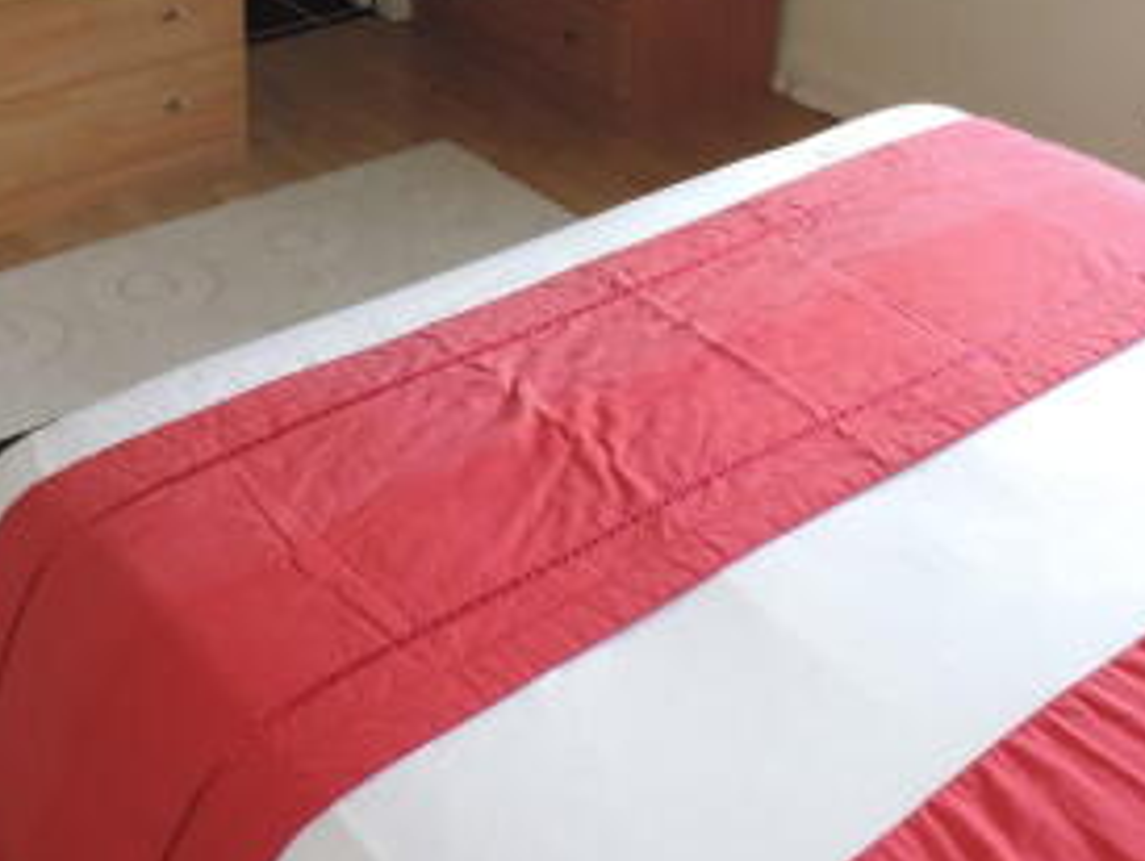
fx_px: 1688
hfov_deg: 37.3
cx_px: 445
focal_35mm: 51
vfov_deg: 27.5
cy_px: 82
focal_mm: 4.3
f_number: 3
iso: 125
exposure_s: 1/40
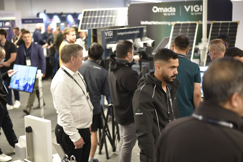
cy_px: 81
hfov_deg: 39.6
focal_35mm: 50
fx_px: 338
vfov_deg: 27.0
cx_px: 122
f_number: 2.2
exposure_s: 1/60
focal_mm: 50
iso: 800
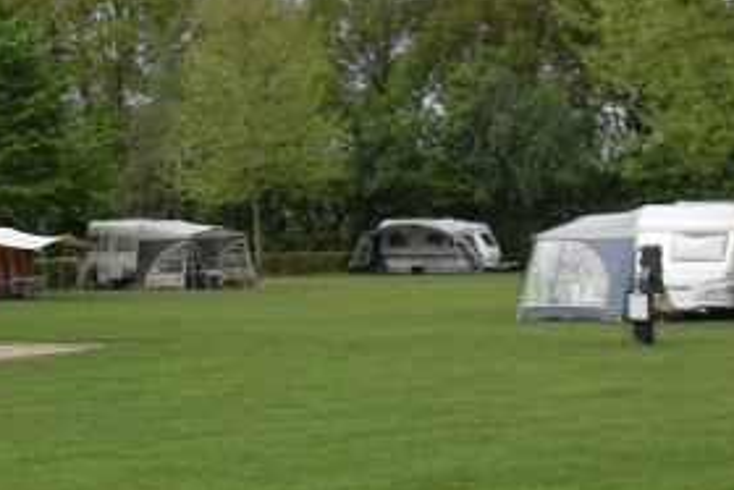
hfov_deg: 23.0
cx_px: 265
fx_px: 1795
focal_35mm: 88
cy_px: 231
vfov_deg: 15.5
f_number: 8.9
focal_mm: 6.3
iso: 80
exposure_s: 1/60
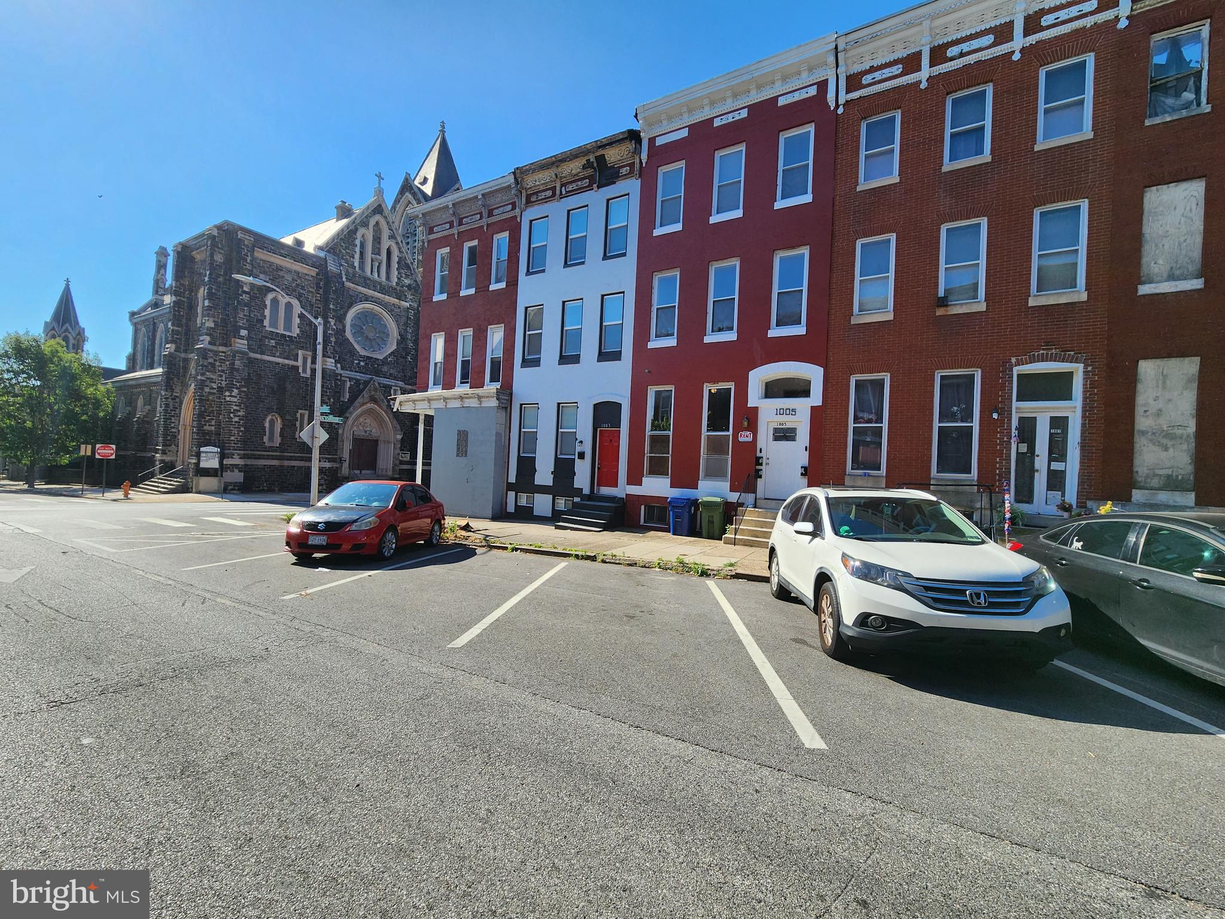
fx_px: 460
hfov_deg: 106.2
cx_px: 612
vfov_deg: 89.9
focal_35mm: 13
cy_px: 460
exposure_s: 1/1645
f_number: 2.2
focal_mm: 2.2
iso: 50
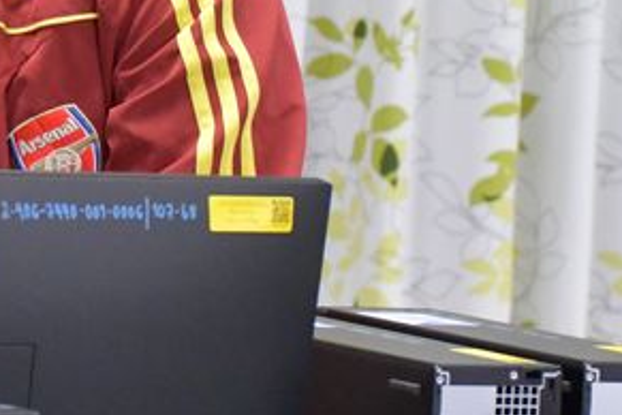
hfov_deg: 6.0
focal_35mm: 341
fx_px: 5891
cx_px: -195
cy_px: -12
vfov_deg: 4.0
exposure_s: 1/125
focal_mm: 65
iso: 6400
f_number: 5
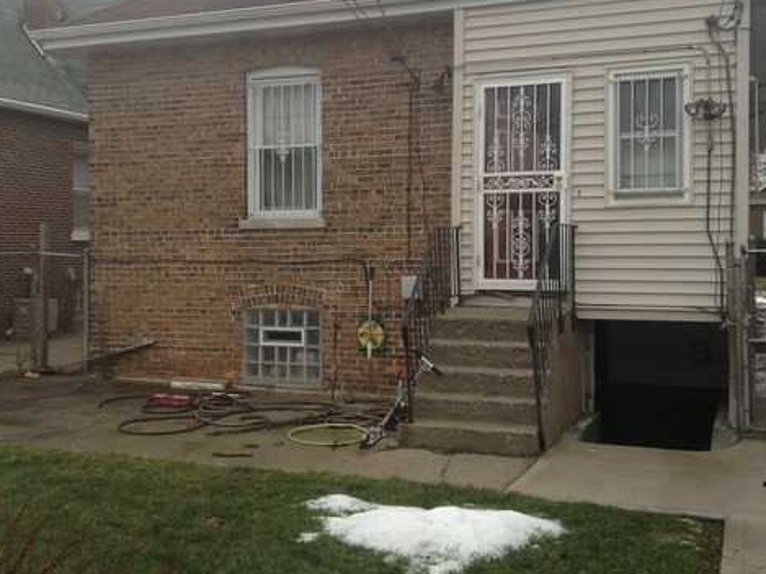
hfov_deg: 42.1
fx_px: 995
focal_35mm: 45
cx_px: 356
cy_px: 240
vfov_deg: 32.1
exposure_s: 1/120
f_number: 2.4
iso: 40
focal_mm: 3.3
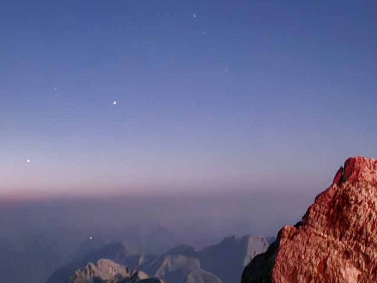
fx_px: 740
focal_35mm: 68
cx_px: 236
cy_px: 155
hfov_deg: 28.5
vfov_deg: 21.6
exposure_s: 1/2
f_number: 1.8
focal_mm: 5.4
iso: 2000
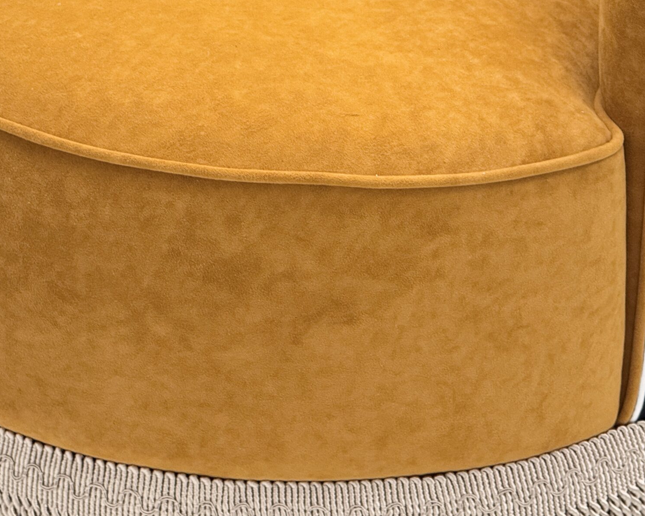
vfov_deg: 7.7
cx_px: 312
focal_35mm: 202
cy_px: 159
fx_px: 3857
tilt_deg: -24.9
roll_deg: -0.1
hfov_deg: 9.6
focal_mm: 15.66
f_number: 2.8
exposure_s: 1/100
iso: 160
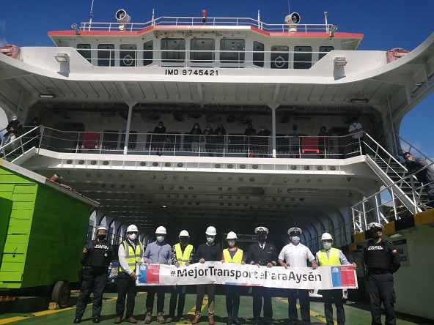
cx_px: 217
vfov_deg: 51.4
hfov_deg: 65.3
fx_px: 339
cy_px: 162
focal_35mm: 27
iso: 50
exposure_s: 1/2421
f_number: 1.8
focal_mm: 3.62
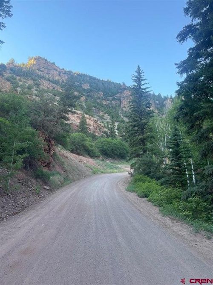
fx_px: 213
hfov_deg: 53.0
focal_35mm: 26
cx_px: 106
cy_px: 142
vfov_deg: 67.3
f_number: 1.6
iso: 32
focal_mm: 4.2
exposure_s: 1/121
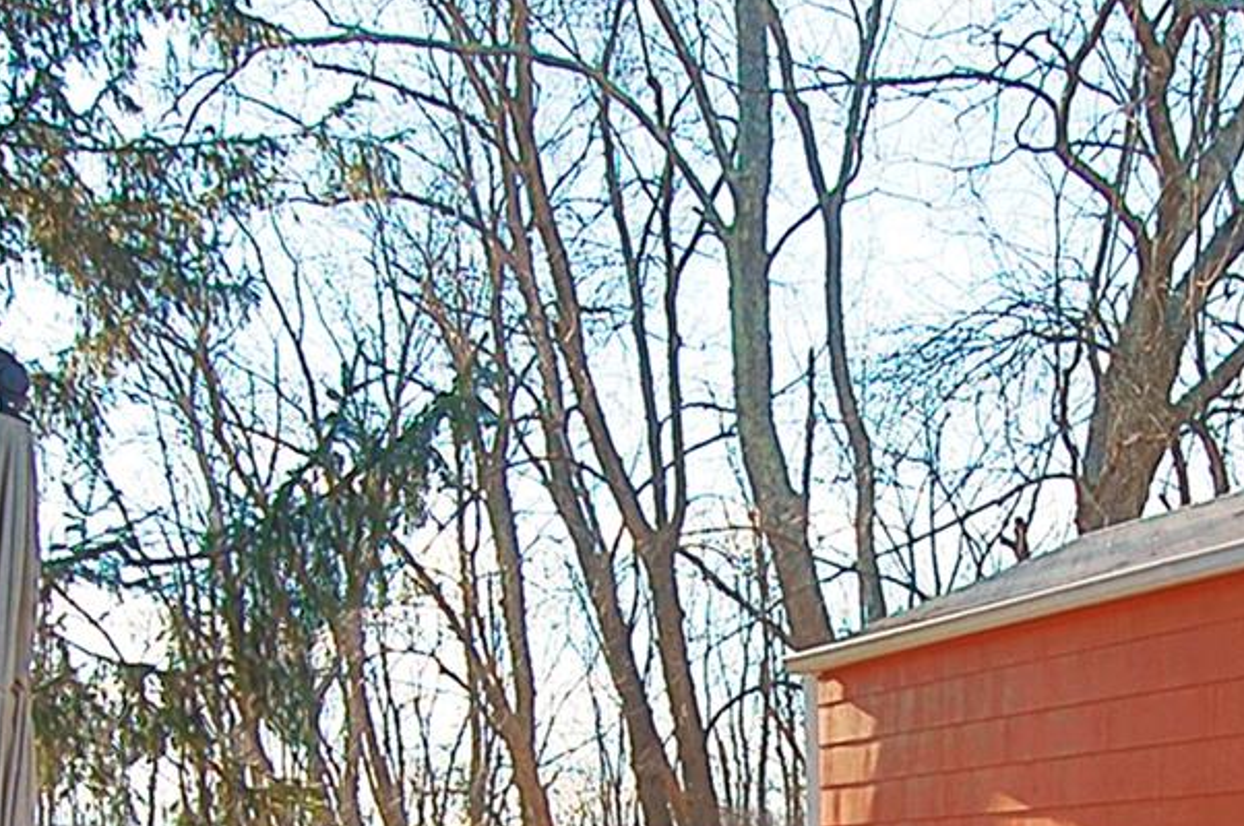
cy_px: 899
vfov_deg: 24.7
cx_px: 736
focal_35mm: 51
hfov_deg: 38.8
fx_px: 1760
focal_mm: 10
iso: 200
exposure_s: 1/250
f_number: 8
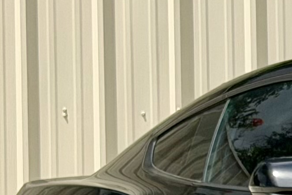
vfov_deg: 4.5
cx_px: 702
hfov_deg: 6.5
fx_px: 2465
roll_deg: -0.7
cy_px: 276
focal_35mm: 304
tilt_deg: -4.7
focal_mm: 6.76
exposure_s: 1/3226
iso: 80
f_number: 1.78
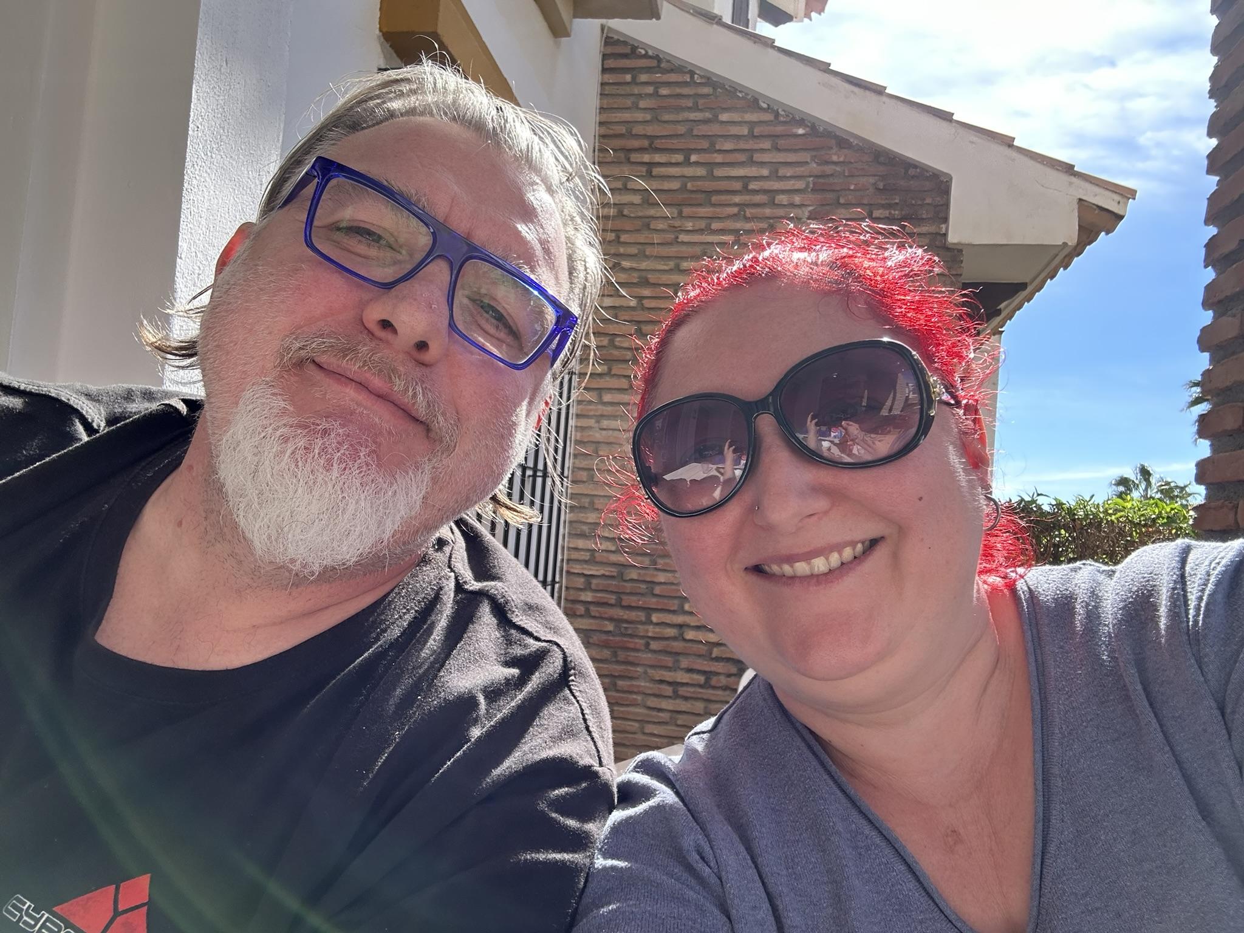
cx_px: 622
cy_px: 466
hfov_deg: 73.9
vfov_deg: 58.9
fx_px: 827
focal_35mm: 23
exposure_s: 1/351
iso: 25
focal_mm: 2.69
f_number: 1.9
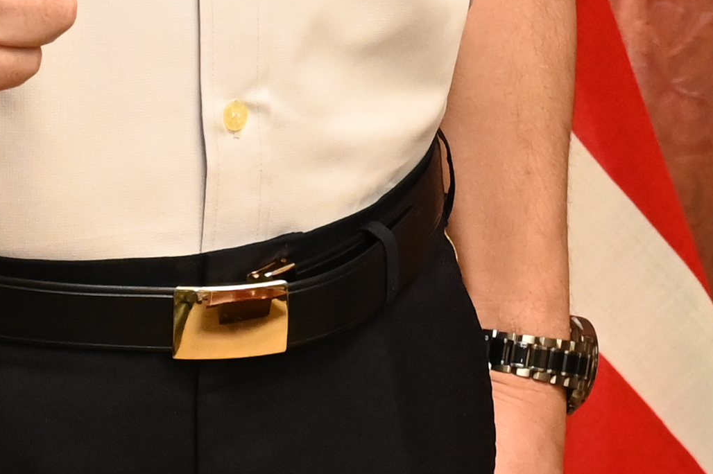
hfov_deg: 8.3
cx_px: 723
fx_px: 4889
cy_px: -678
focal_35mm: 247
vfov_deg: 5.4
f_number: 5.6
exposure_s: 1/160
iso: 3200
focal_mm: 42
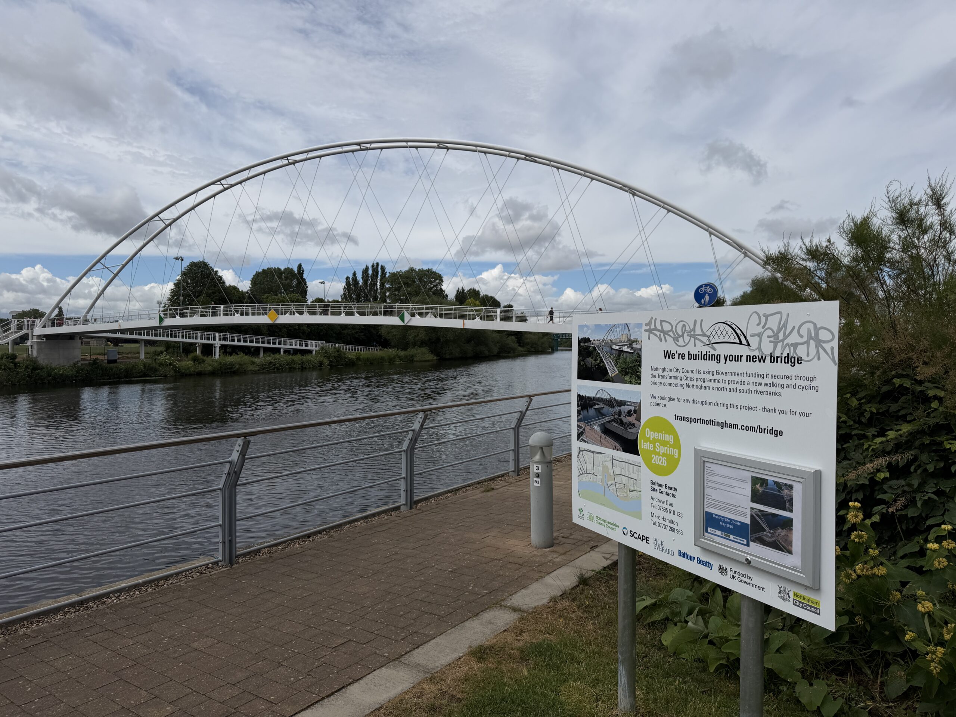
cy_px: 358
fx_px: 663
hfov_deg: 71.6
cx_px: 478
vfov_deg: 56.8
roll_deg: +0.6
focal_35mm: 24
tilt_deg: +0.1
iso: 80
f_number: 1.78
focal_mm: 6.76
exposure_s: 1/11905
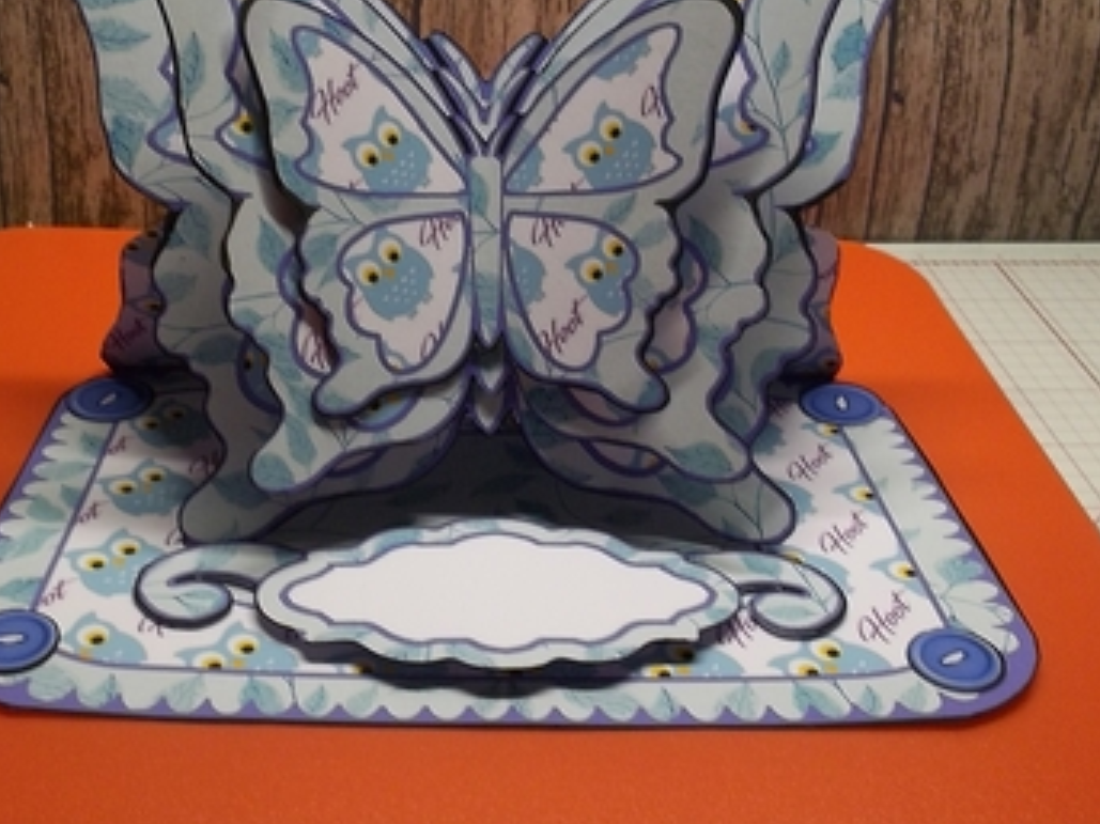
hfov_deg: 48.8
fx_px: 1207
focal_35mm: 38
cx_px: 462
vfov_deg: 37.5
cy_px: 329
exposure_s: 1/30
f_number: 3.3
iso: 141
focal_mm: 4.1
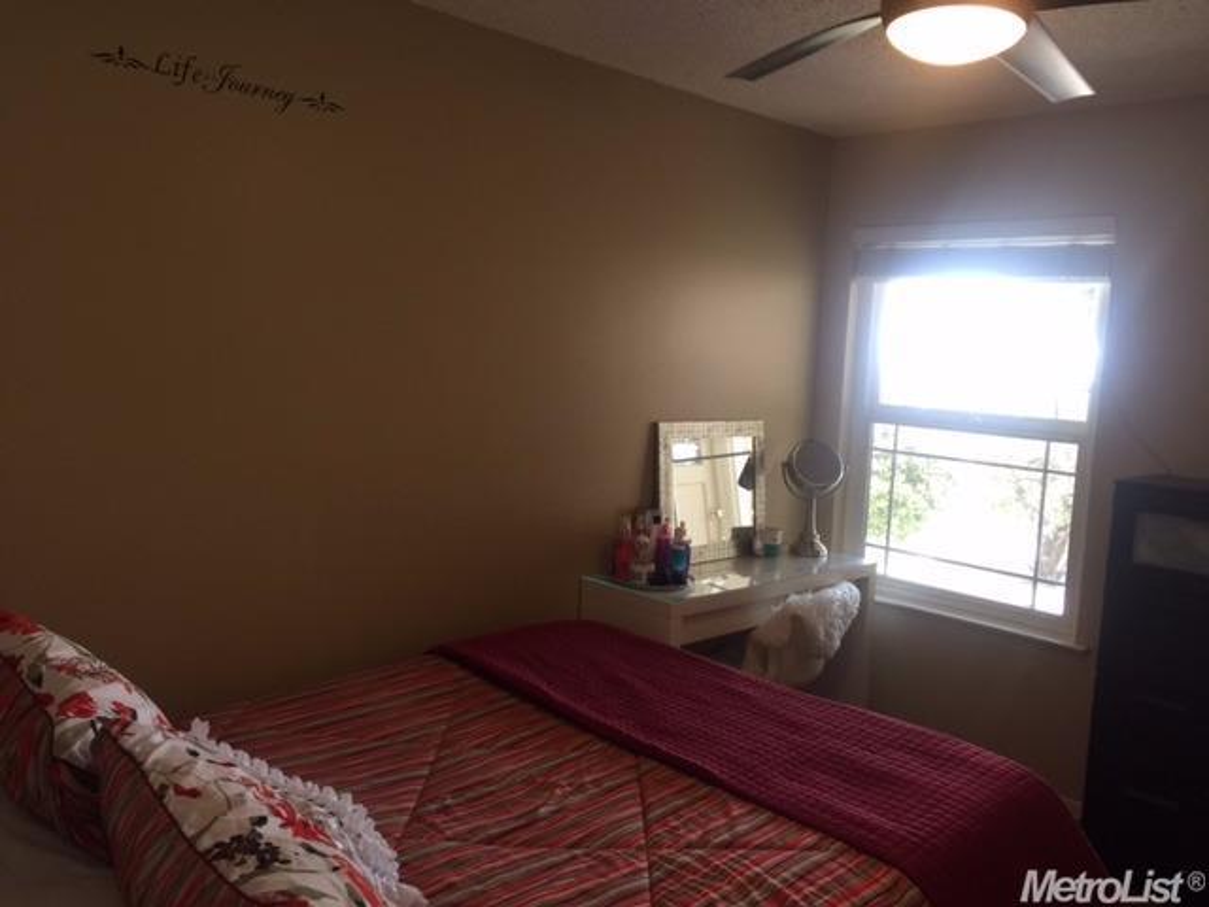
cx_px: 604
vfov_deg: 48.2
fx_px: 1013
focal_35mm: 29
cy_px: 454
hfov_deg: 61.7
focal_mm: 4.15
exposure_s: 1/30
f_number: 2.2
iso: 32
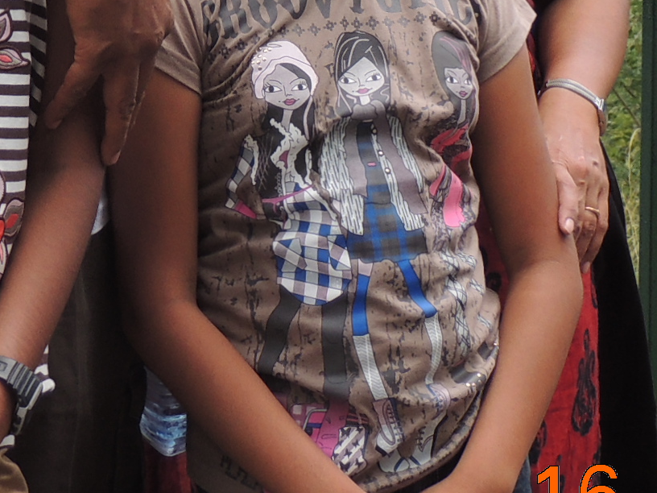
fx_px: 3265
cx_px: 102
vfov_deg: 8.4
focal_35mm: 172
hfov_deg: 11.4
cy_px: -288
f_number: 3.4
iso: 100
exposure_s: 1/500
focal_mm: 7.6
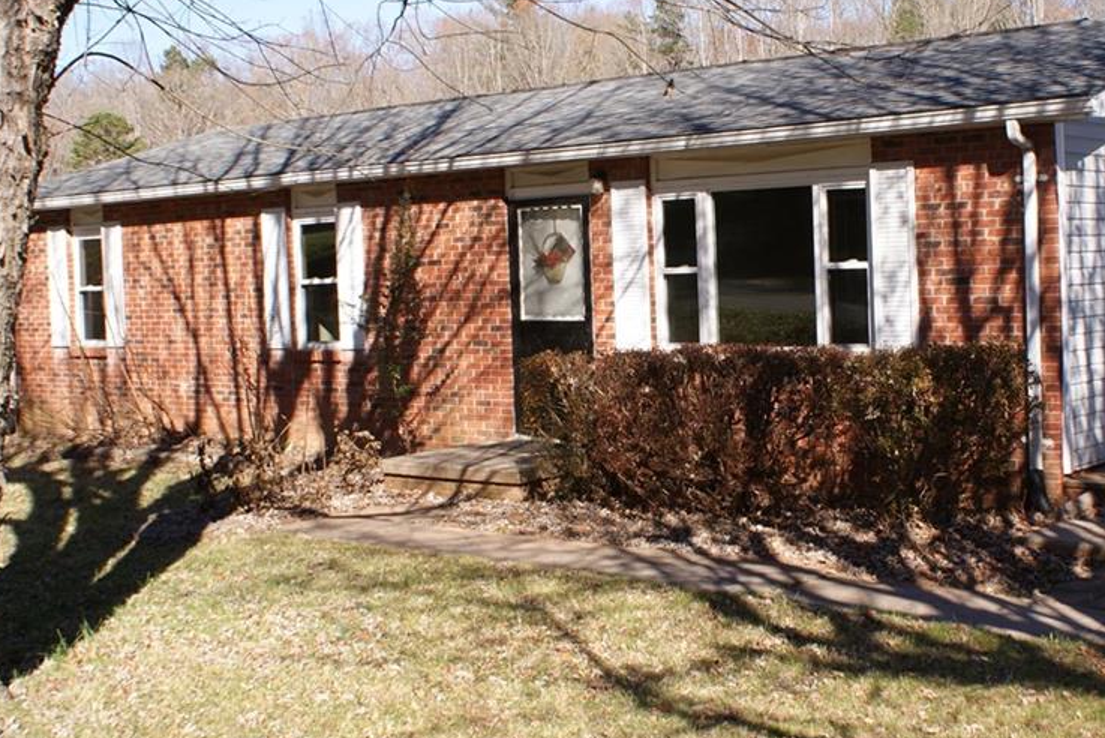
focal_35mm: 50
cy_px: 302
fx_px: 1535
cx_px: 723
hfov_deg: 39.2
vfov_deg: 27.0
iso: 100
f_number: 9
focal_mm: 24
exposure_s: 1/80
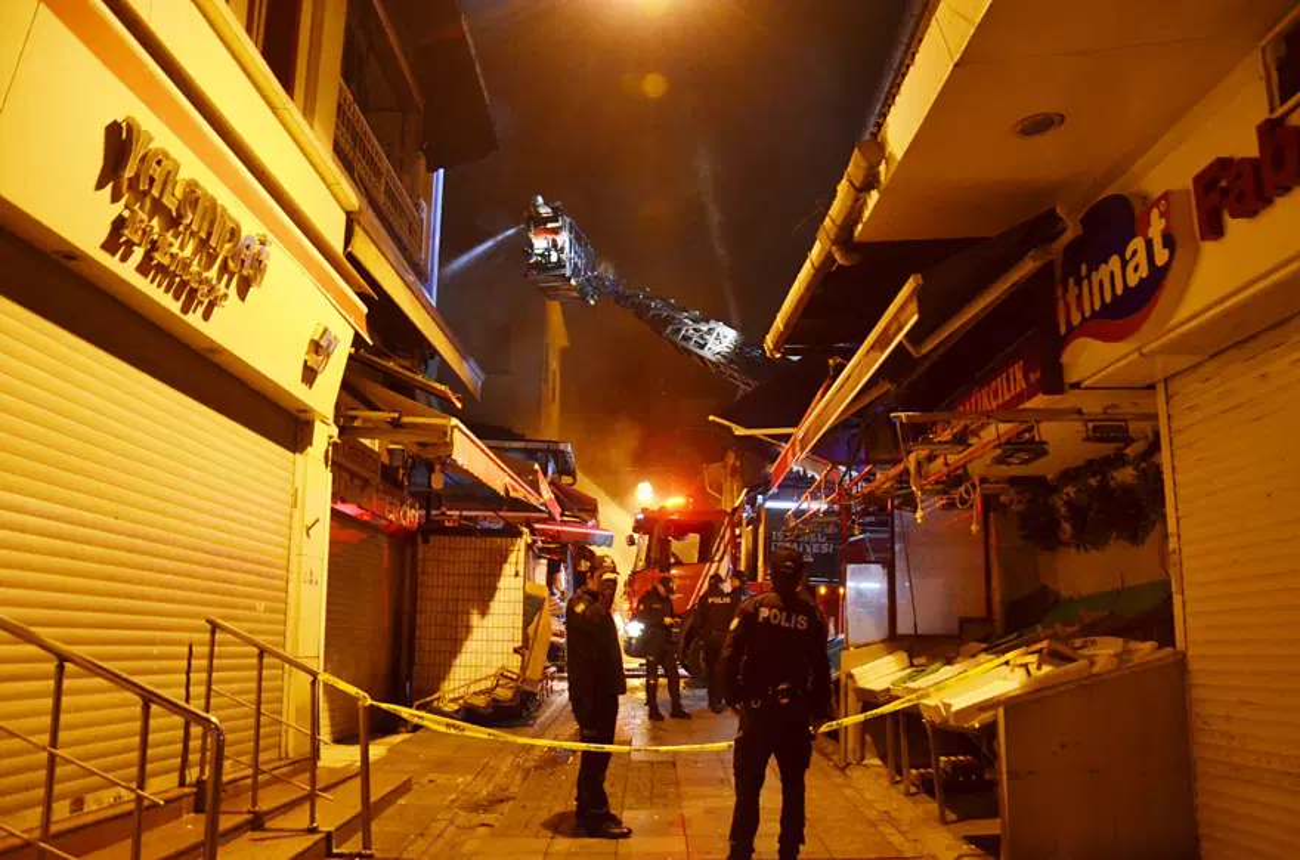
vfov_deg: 47.7
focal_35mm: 27
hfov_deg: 67.5
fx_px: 973
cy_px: 430
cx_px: 650
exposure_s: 1/30
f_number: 3.5
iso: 1600
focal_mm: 18
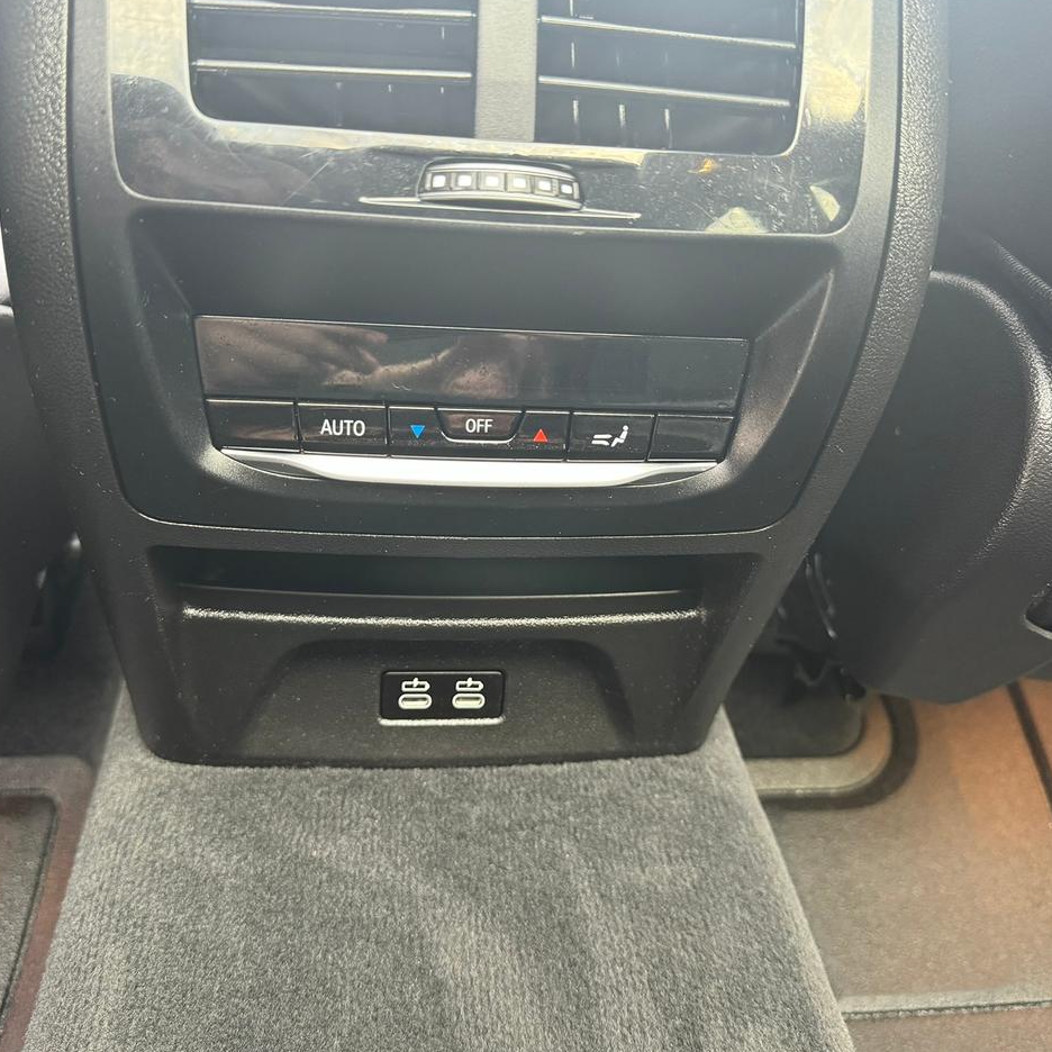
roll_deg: -7.9
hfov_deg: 55.6
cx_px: 507
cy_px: 525
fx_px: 997
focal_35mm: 29
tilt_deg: -33.5
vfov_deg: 55.6
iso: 400
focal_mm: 6.76
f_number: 1.78
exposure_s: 1/60
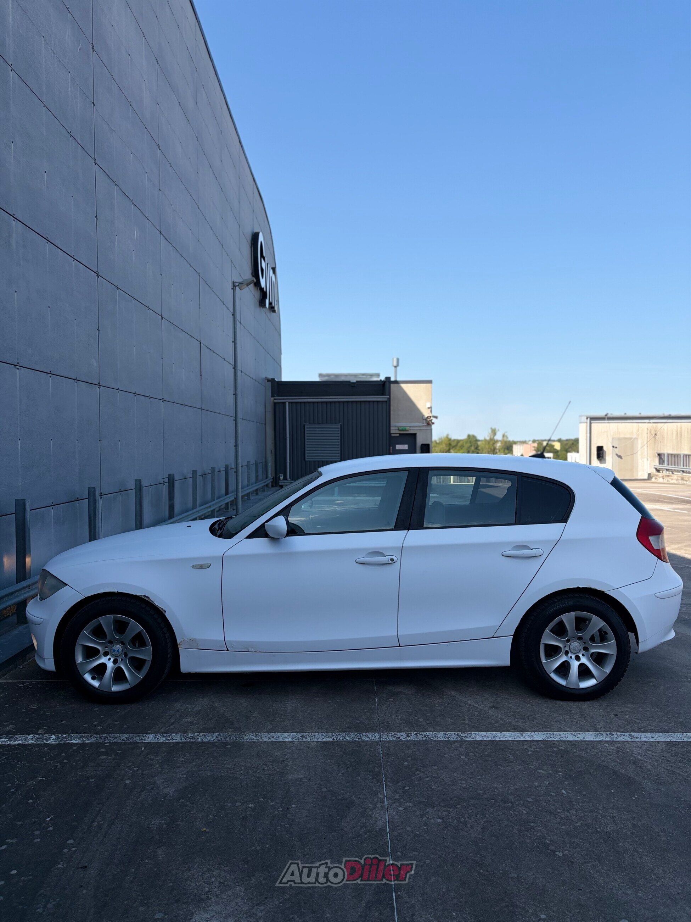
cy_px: 461
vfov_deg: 67.3
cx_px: 346
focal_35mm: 26
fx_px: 692
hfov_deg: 53.1
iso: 50
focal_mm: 5.96
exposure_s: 1/3831
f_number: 1.6
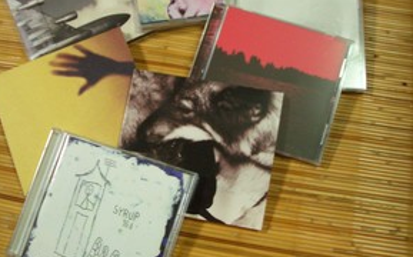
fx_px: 506
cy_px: 105
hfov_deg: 44.4
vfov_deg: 28.5
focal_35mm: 45
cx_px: 191
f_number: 2.6
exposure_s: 1/20
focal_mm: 5.8
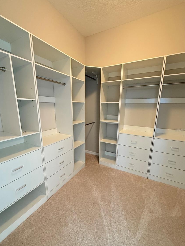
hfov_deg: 81.7
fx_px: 107
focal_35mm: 15
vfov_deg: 98.1
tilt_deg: -12.3
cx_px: 91
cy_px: 130
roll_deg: -0.6
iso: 400
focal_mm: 2.22
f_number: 2.2
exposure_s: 1/60
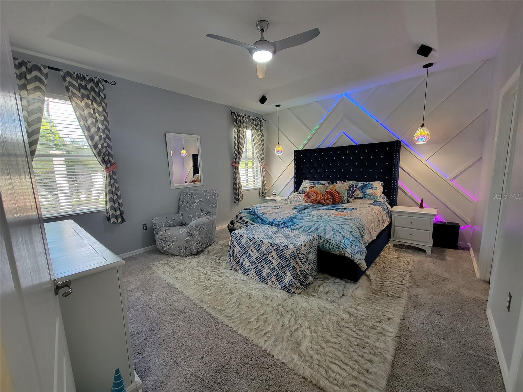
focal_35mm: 13
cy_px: 196
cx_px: 262
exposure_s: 1/60
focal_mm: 2.2
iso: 160
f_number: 2.2
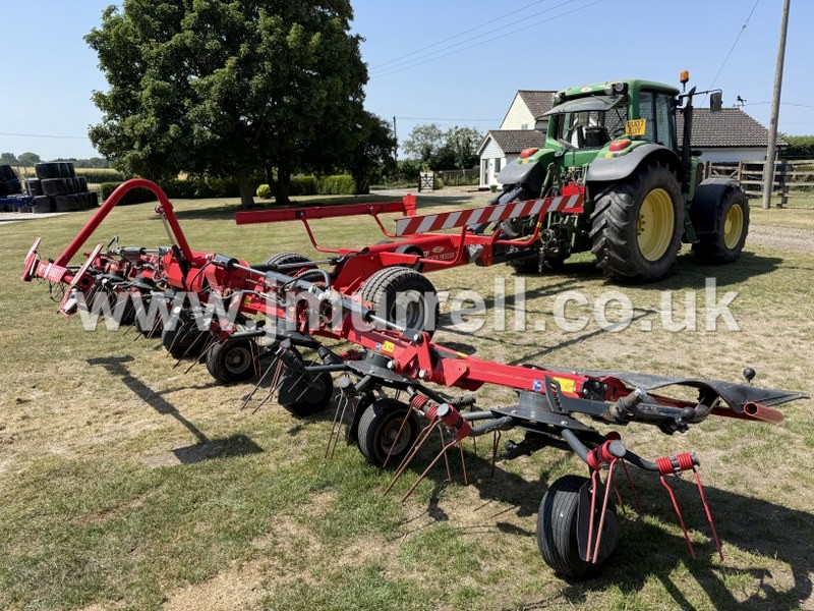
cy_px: 306
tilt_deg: -13.5
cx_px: 407
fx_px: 564
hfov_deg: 71.6
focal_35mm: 24
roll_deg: +0.9
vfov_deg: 56.8
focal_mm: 6.76
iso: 80
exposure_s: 1/2525
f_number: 1.78
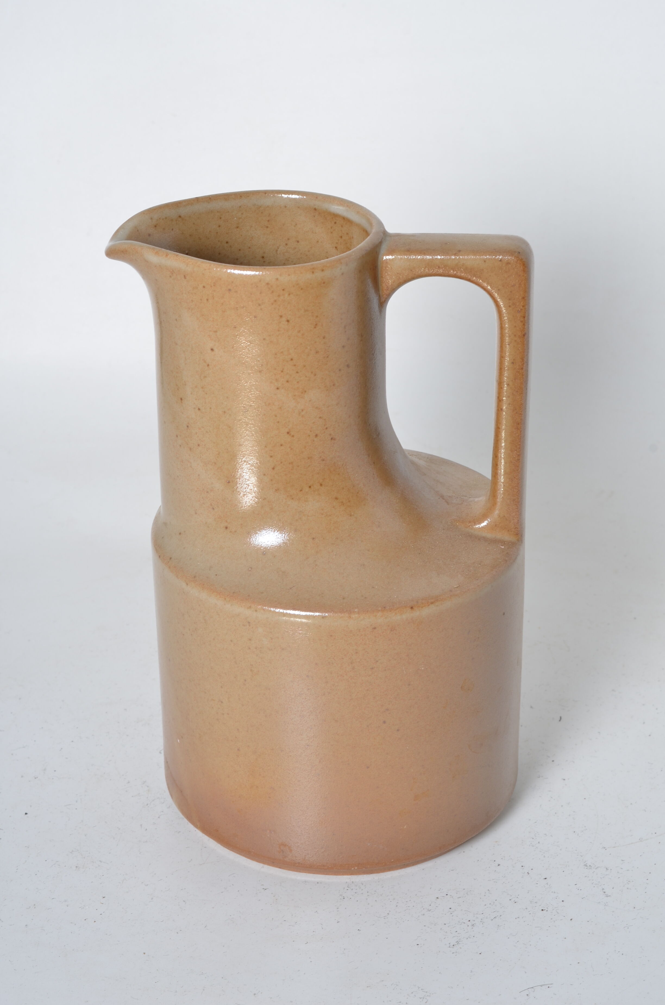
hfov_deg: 18.1
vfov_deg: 27.0
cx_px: 332
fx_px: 2087
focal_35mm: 75
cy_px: 502
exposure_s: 1/125
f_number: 11
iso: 100
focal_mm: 50
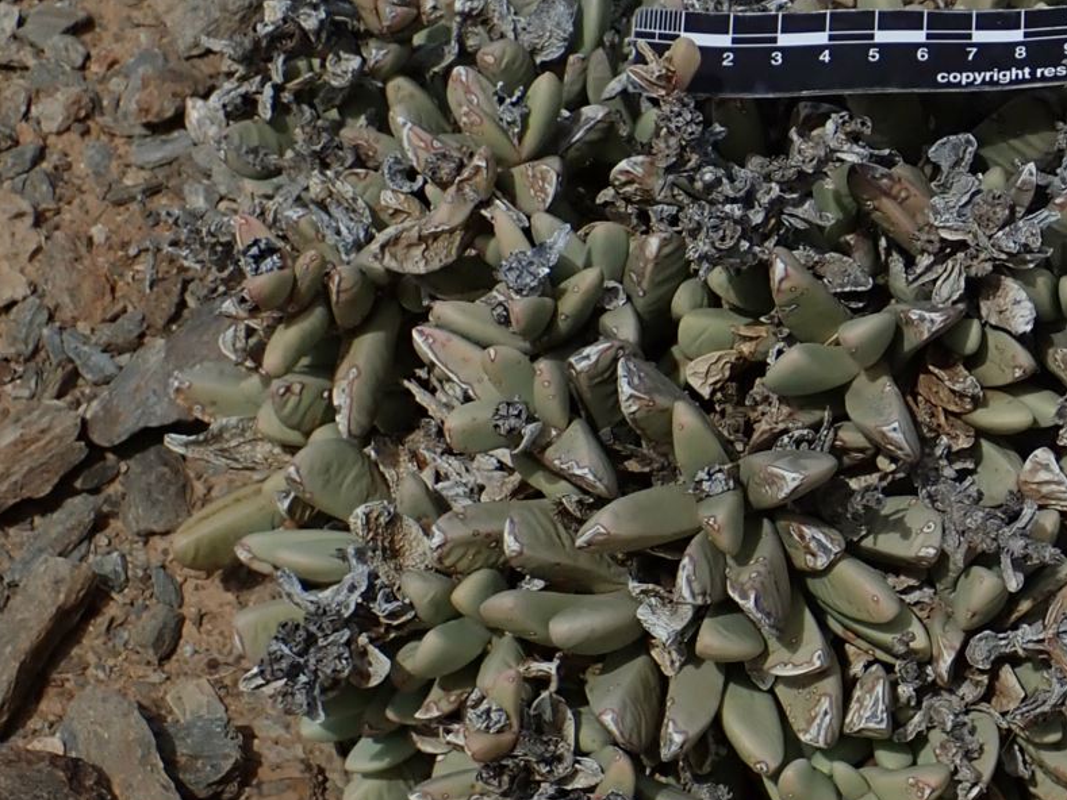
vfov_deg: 13.6
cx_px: 1060
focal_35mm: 109
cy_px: 403
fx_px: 3360
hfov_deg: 17.6
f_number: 11
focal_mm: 7.86
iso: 100
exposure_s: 1/250
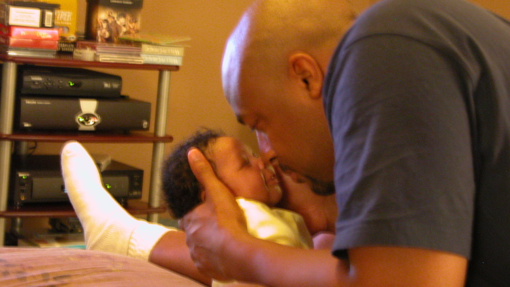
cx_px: 259
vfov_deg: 13.9
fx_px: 1177
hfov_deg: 24.4
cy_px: 125
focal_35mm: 87
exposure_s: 1/2
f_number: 3.4
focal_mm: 19.9
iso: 400
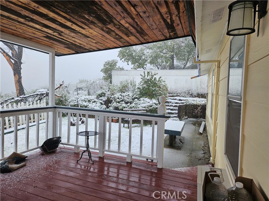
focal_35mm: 23
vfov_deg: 58.9
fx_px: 179
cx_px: 134
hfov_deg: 73.9
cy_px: 100
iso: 25
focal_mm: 5.4
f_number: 1.8
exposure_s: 1/226
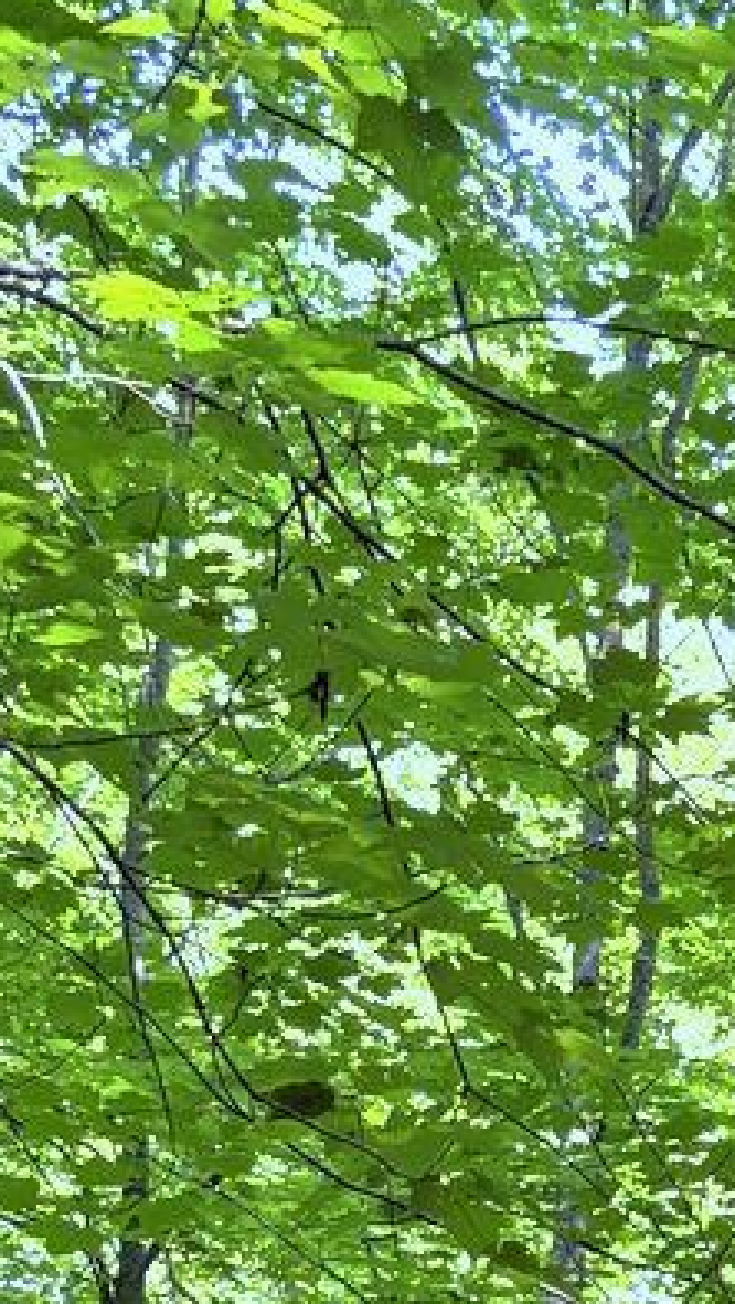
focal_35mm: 115
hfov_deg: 9.2
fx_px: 3979
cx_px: 1917
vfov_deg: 16.9
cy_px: 1949
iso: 80
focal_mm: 5.96
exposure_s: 1/122
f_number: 1.6
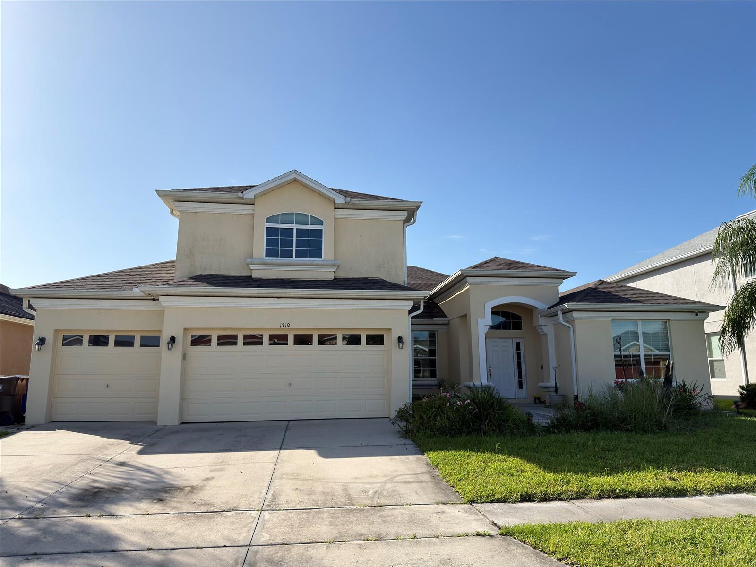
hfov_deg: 71.6
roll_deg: +1.1
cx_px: 378
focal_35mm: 24
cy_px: 284
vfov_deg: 56.8
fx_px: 524
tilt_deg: +9.9
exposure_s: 1/4386
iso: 80
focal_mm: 6.76
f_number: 1.78
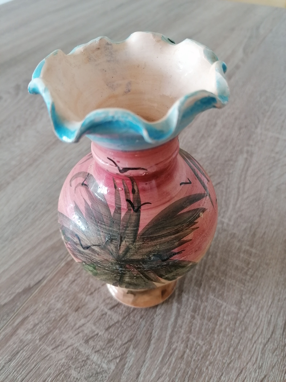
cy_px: 191
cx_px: 143
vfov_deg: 65.3
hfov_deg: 51.4
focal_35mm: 27
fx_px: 297
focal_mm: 4.75
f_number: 1.8
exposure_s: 1/50
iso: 125
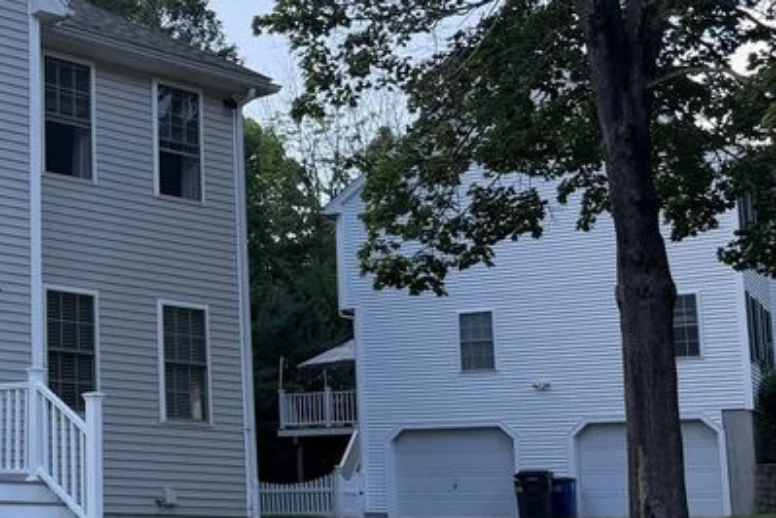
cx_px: -193
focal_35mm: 64
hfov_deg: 27.1
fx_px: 1379
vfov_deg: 21.2
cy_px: 327
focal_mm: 6.76
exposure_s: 1/1091
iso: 100
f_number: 1.78
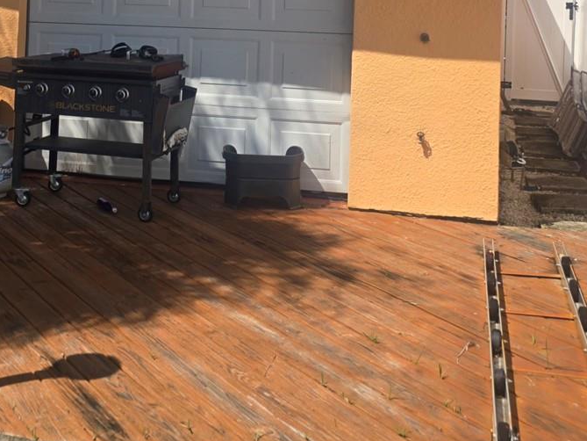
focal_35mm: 55
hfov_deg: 34.8
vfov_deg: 25.3
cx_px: 237
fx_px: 933
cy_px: 6
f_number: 1.7
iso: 12
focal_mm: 6.3
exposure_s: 1/947
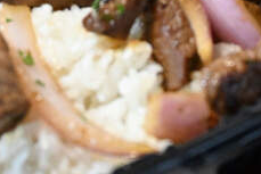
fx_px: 1596
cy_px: -172
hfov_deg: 9.3
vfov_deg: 6.1
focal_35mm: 220
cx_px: 99
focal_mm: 42
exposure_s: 1/160
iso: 4000
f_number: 3.5
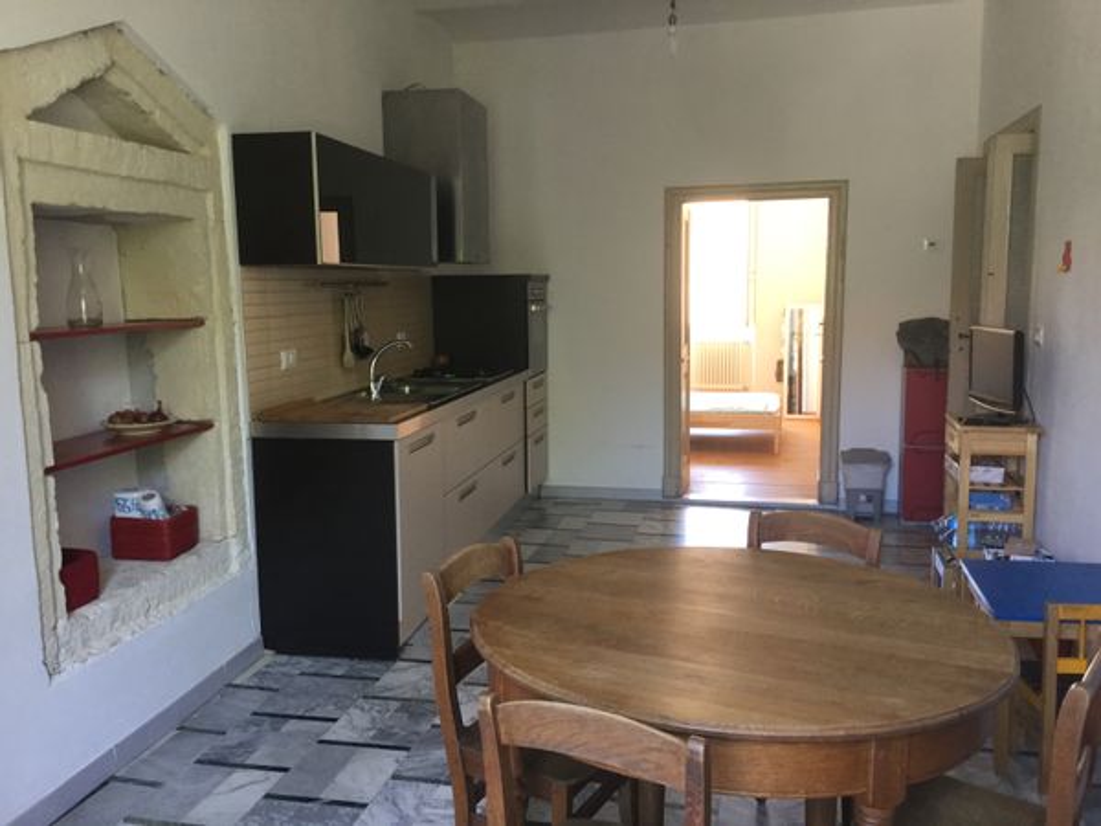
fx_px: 986
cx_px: 550
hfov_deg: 58.4
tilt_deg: -7.9
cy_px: 413
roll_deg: +0.1
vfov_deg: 45.4
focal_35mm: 31
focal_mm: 3.3
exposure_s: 1/33
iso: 80
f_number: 2.4
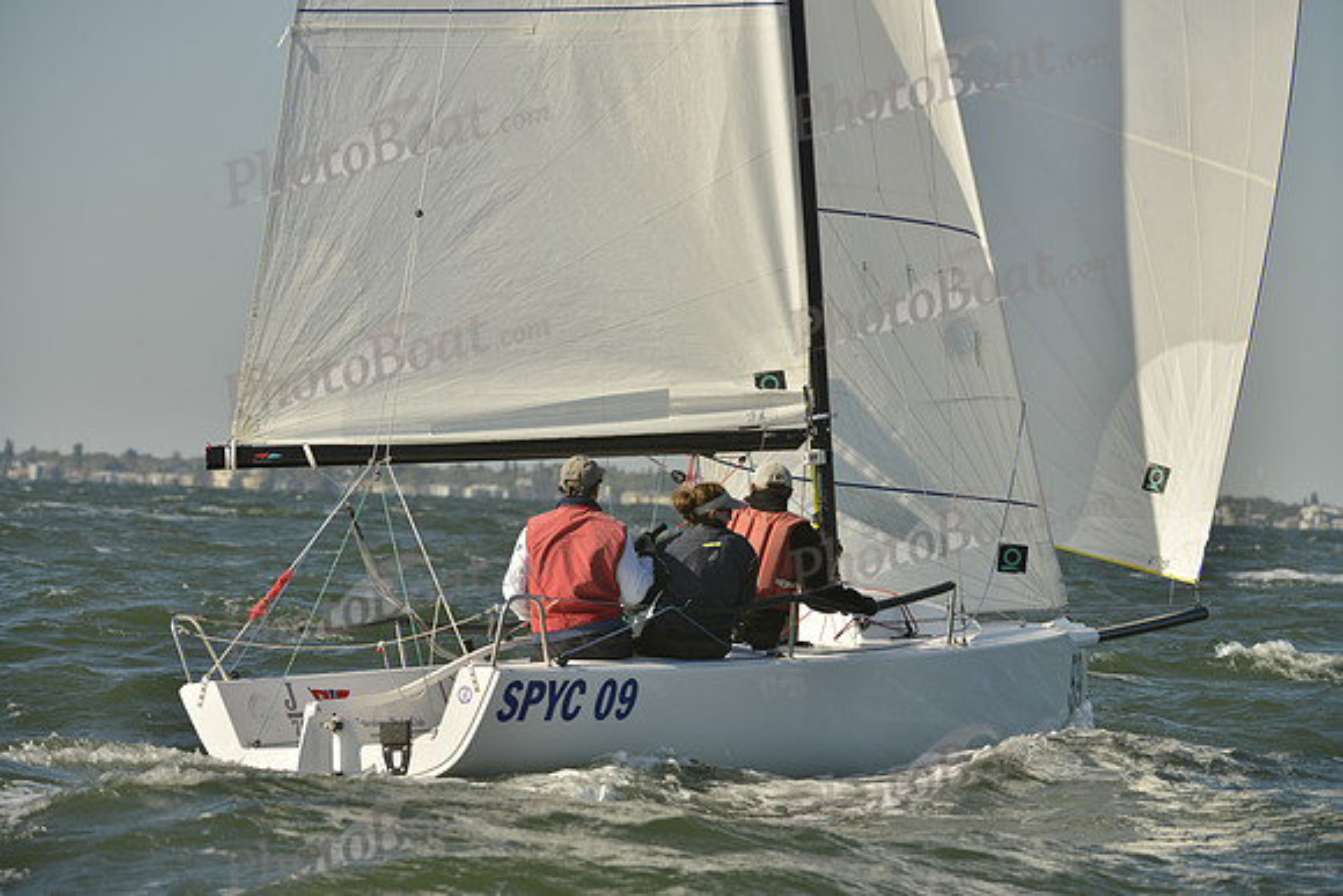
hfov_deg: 9.4
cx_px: 672
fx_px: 8209
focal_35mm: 220
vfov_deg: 6.2
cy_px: 448
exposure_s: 1/1250
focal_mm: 220
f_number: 8
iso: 280
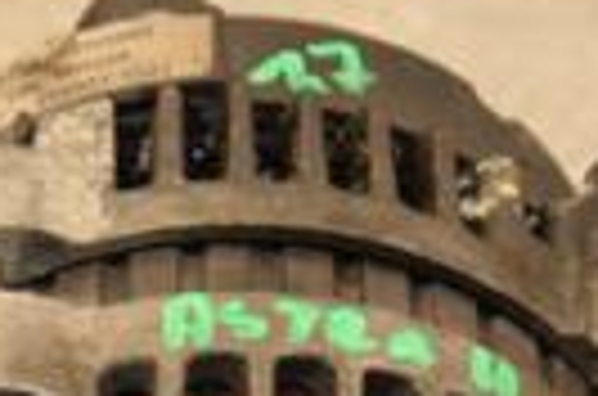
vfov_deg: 3.9
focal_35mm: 353
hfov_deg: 5.8
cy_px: 544
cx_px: 99
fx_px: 5850
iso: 800
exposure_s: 1/160
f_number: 5
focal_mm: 52
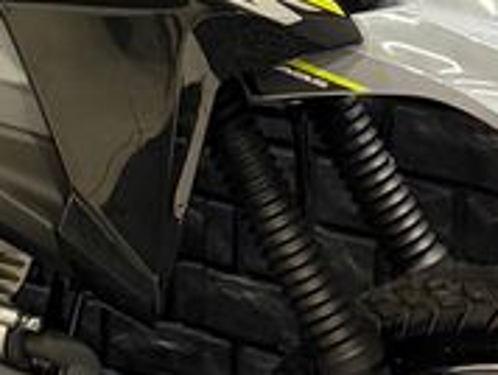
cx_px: -215
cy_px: -134
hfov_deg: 16.6
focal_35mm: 109
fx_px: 1570
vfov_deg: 13.1
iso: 800
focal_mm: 6.76
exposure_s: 1/60
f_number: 1.78
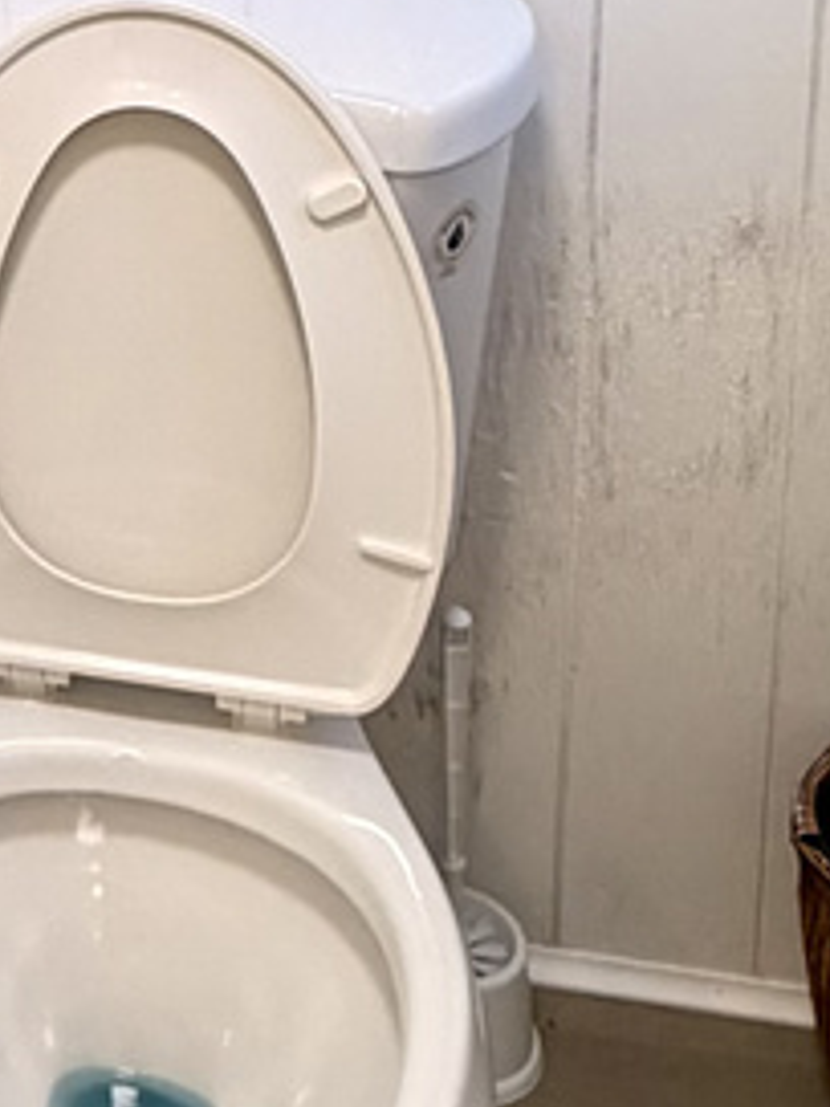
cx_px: -439
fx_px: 2526
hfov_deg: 16.8
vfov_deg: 21.4
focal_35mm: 79
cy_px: -484
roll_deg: +2.6
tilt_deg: -12.4
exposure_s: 1/120
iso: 320
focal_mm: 2.22
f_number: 2.2
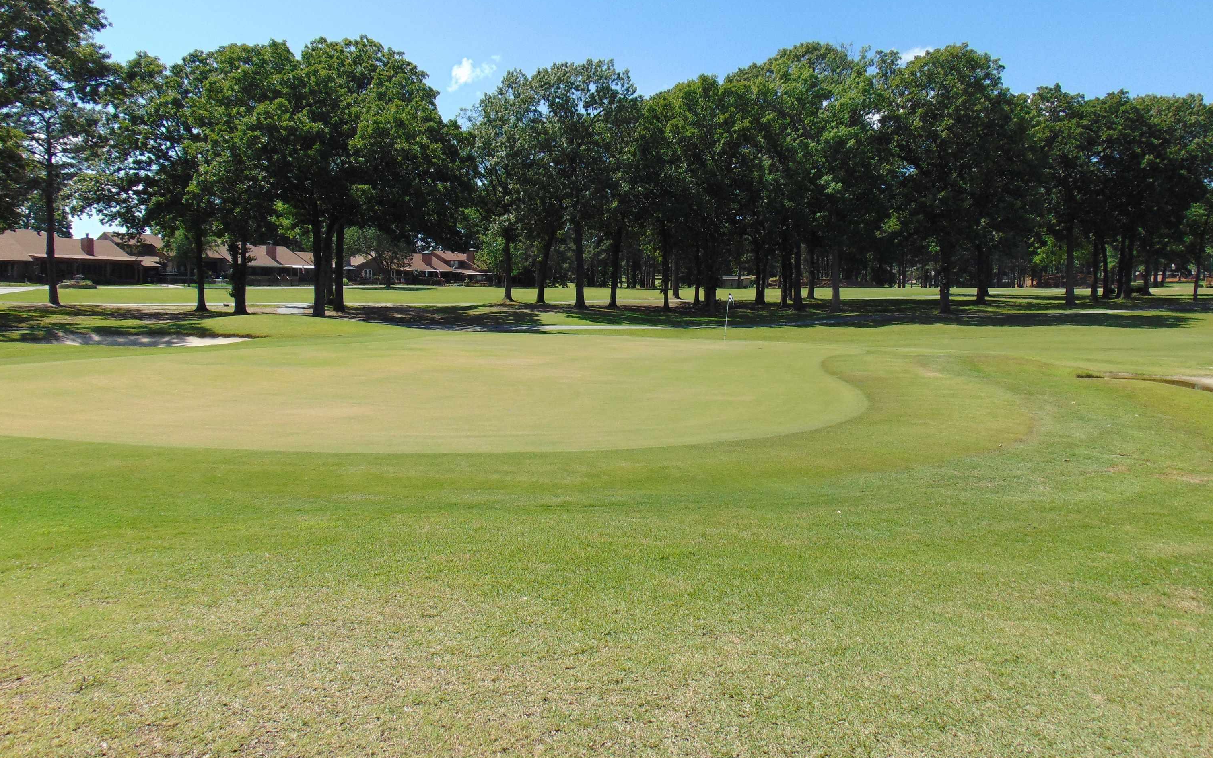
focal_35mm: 27
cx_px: 610
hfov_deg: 68.4
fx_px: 893
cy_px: 343
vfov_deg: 46.0
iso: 80
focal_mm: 4.5
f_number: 7.7
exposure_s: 1/250
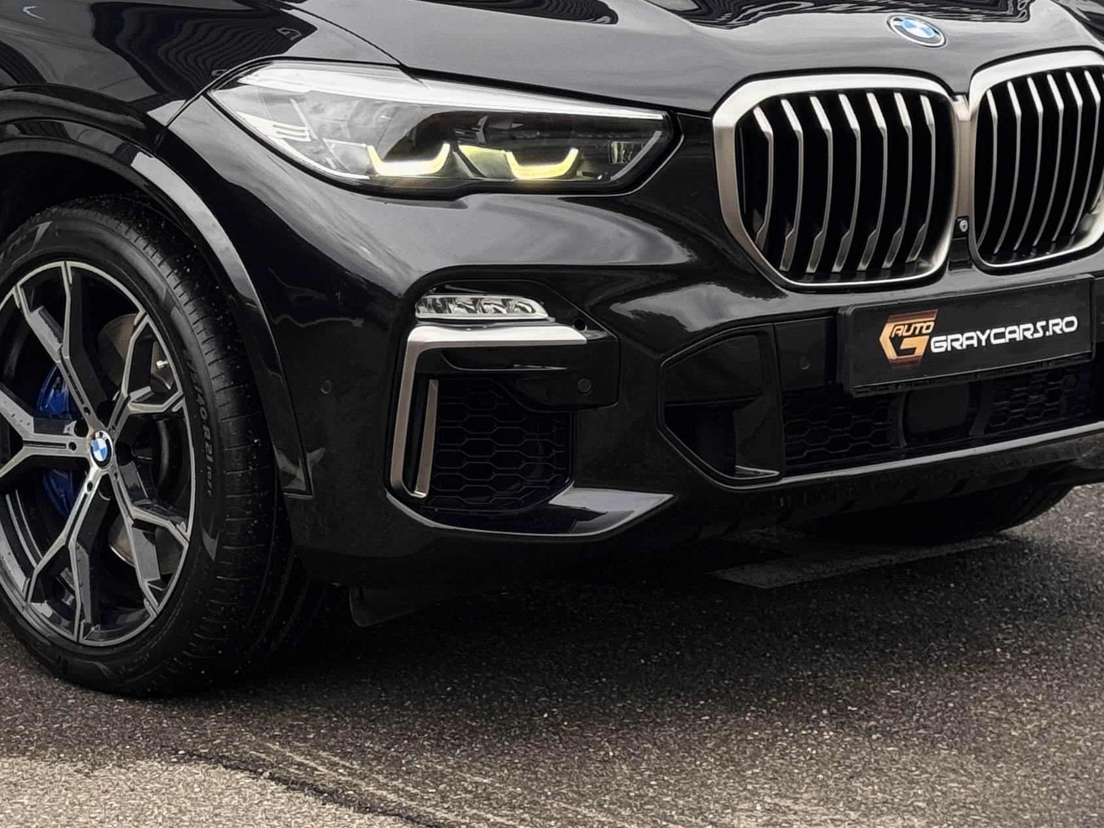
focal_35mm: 115
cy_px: 2
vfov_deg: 12.7
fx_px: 3667
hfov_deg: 17.0
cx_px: 209
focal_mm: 6.76
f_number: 1.78
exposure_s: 1/461
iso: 64
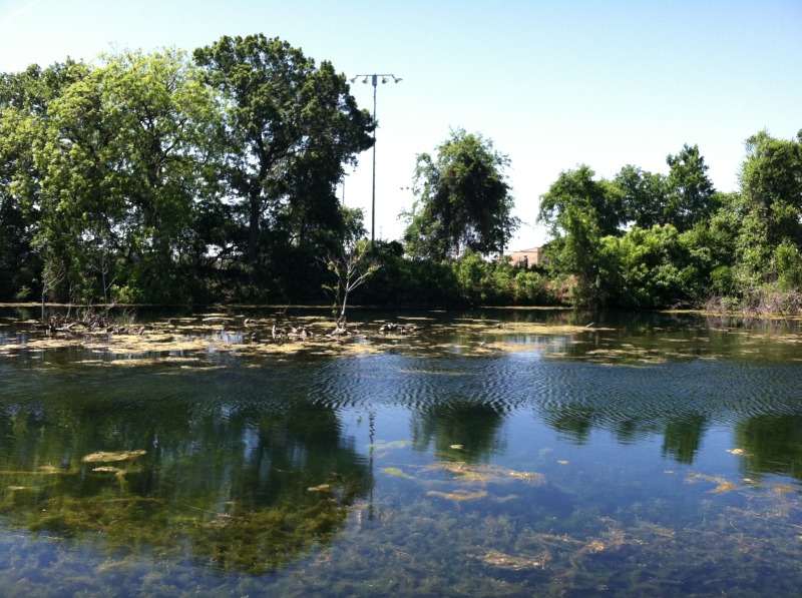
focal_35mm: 35
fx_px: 809
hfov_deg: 52.7
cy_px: 299
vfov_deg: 40.6
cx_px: 401
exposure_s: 1/447
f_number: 2.8
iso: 80
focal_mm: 3.85
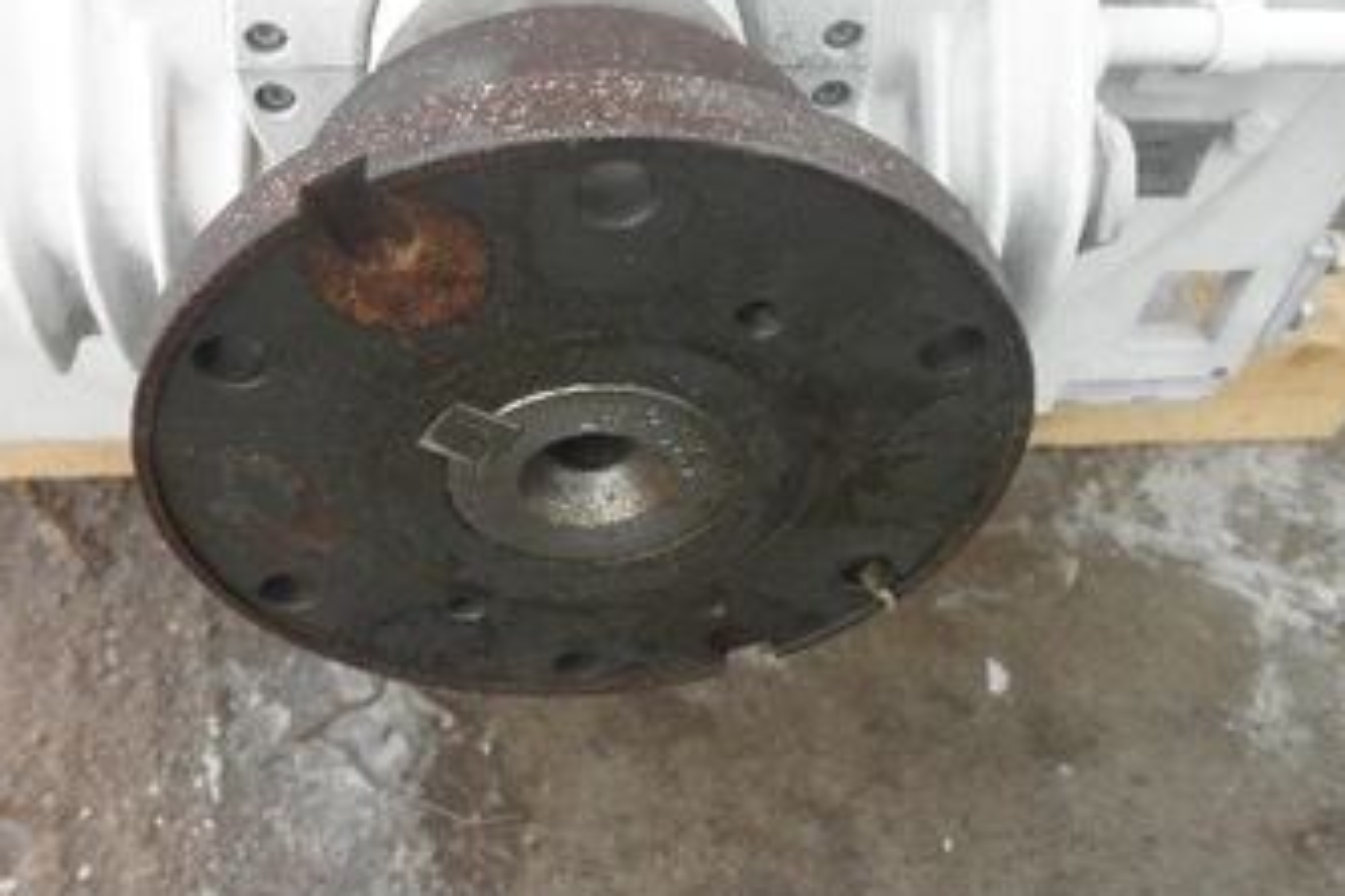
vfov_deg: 37.9
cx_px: 646
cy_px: 456
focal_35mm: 35
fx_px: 1308
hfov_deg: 54.4
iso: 64
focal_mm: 5
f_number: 3
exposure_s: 1/250
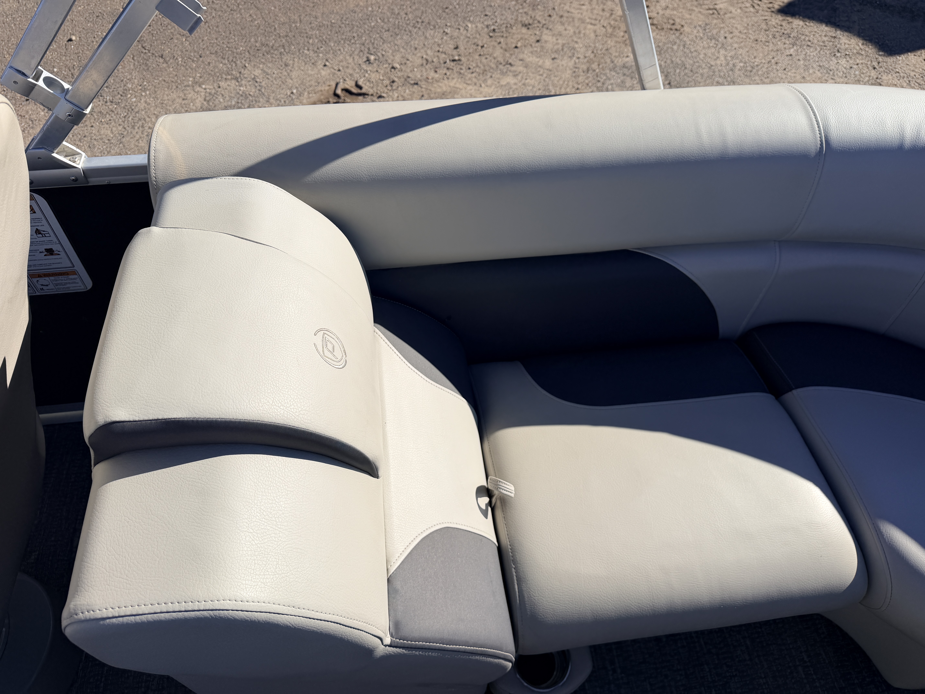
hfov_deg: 71.6
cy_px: 347
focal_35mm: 24
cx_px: 462
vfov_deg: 56.8
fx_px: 641
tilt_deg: -50.9
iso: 80
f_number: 1.78
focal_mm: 6.76
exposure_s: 1/6711
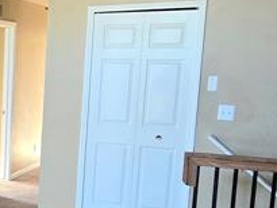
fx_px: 520
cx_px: -107
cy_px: 155
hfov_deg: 24.8
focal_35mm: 65
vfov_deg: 22.4
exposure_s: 1/60.2
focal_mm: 2.2
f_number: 2.2
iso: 320
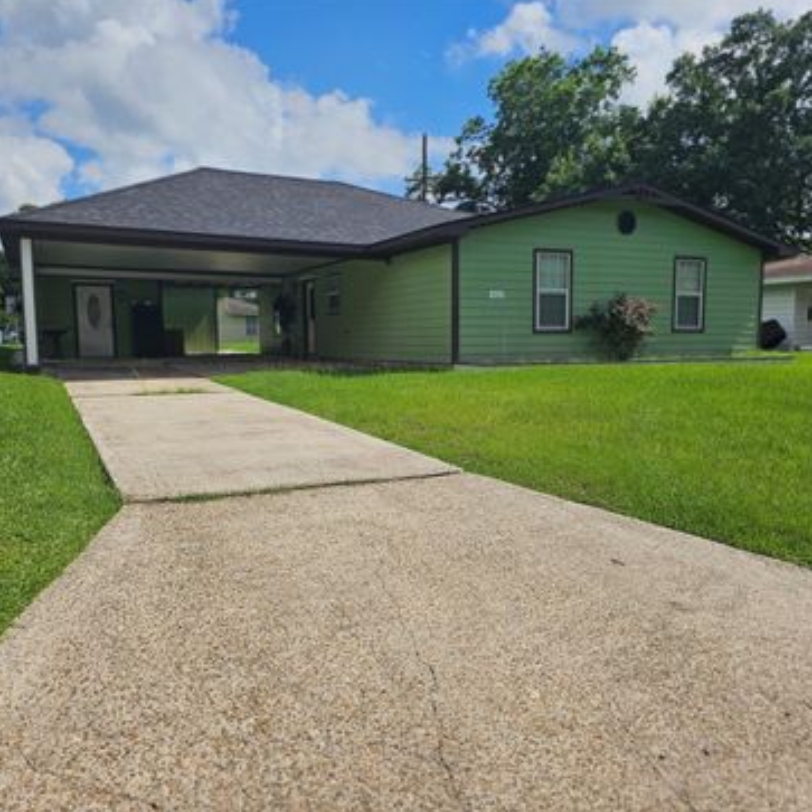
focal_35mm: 28
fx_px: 743
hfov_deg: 57.3
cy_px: 413
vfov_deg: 57.3
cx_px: 412
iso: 10
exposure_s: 1/1659
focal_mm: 6.3
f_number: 1.7
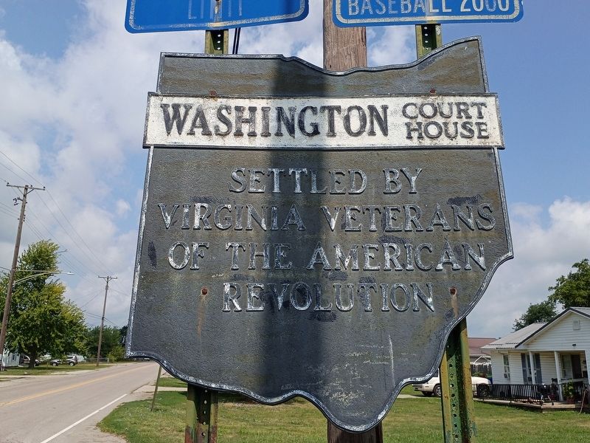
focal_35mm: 29
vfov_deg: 48.2
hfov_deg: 61.7
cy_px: 222
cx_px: 295
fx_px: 494
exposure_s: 1/1508
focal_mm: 4.27
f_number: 1.8
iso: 106
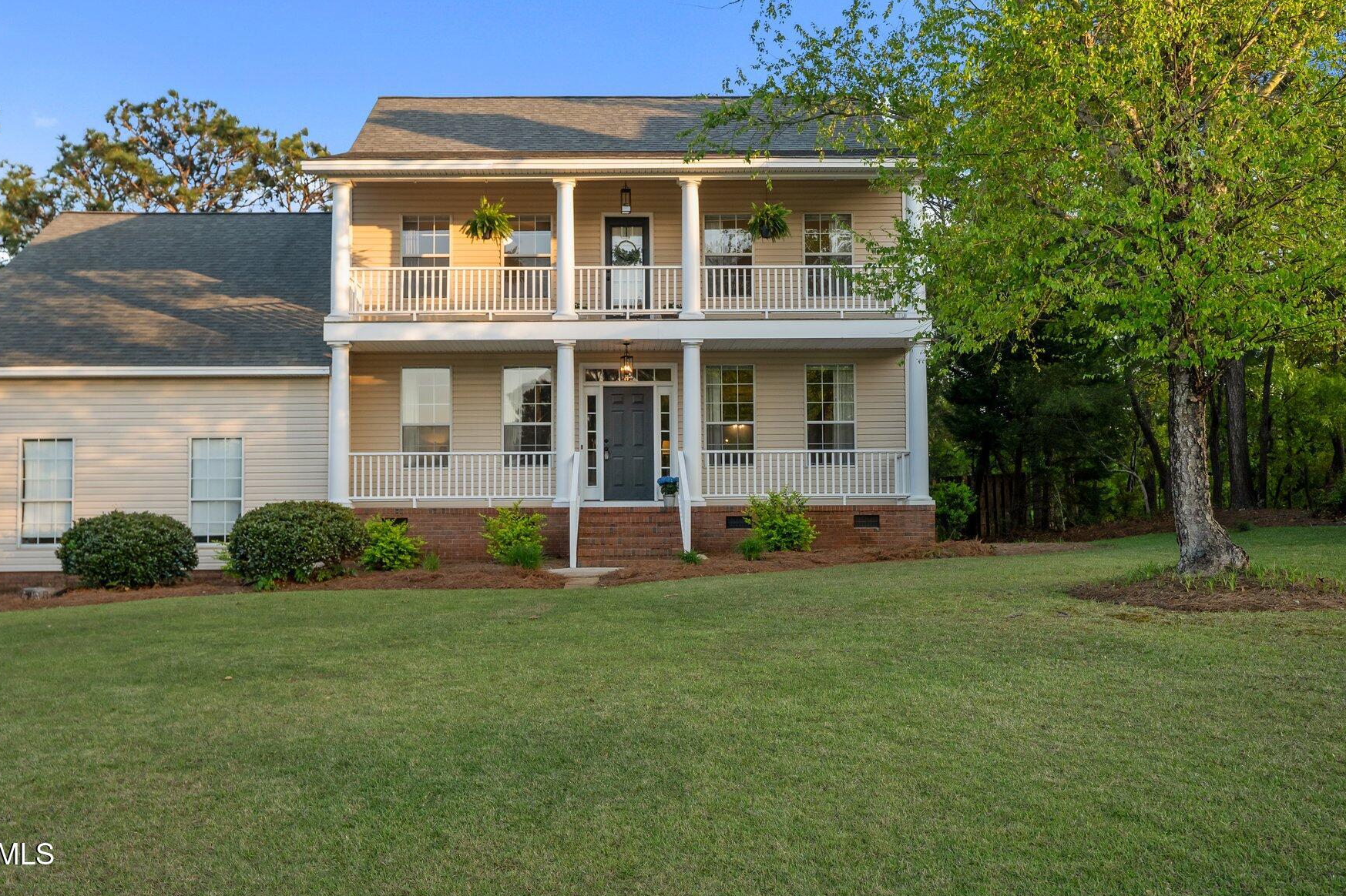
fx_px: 1271
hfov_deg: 55.7
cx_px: 619
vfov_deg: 38.8
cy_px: 377
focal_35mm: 34
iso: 640
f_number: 7.1
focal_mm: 29
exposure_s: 1/200
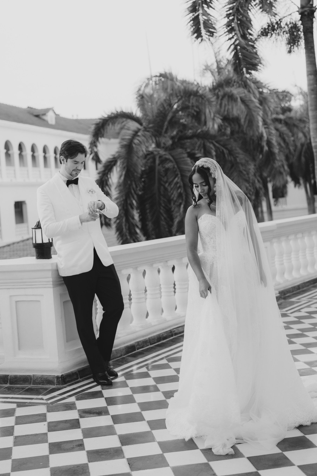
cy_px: 237
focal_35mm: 52
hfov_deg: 26.0
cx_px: 163
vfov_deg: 38.2
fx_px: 687
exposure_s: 1/400
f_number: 3.2
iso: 640
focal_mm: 50
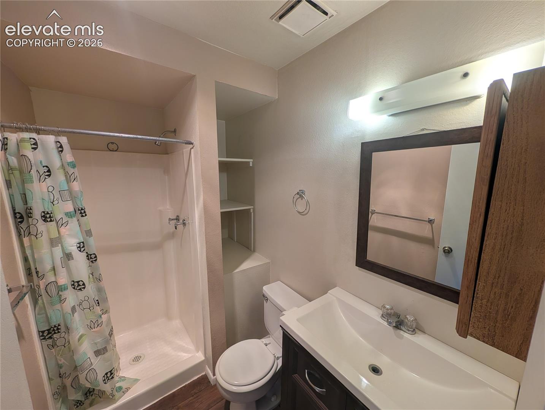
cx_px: 272
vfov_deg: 94.7
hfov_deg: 110.5
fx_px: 189
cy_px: 205
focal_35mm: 12
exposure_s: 1/176
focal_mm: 2.02
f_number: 1.7
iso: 48
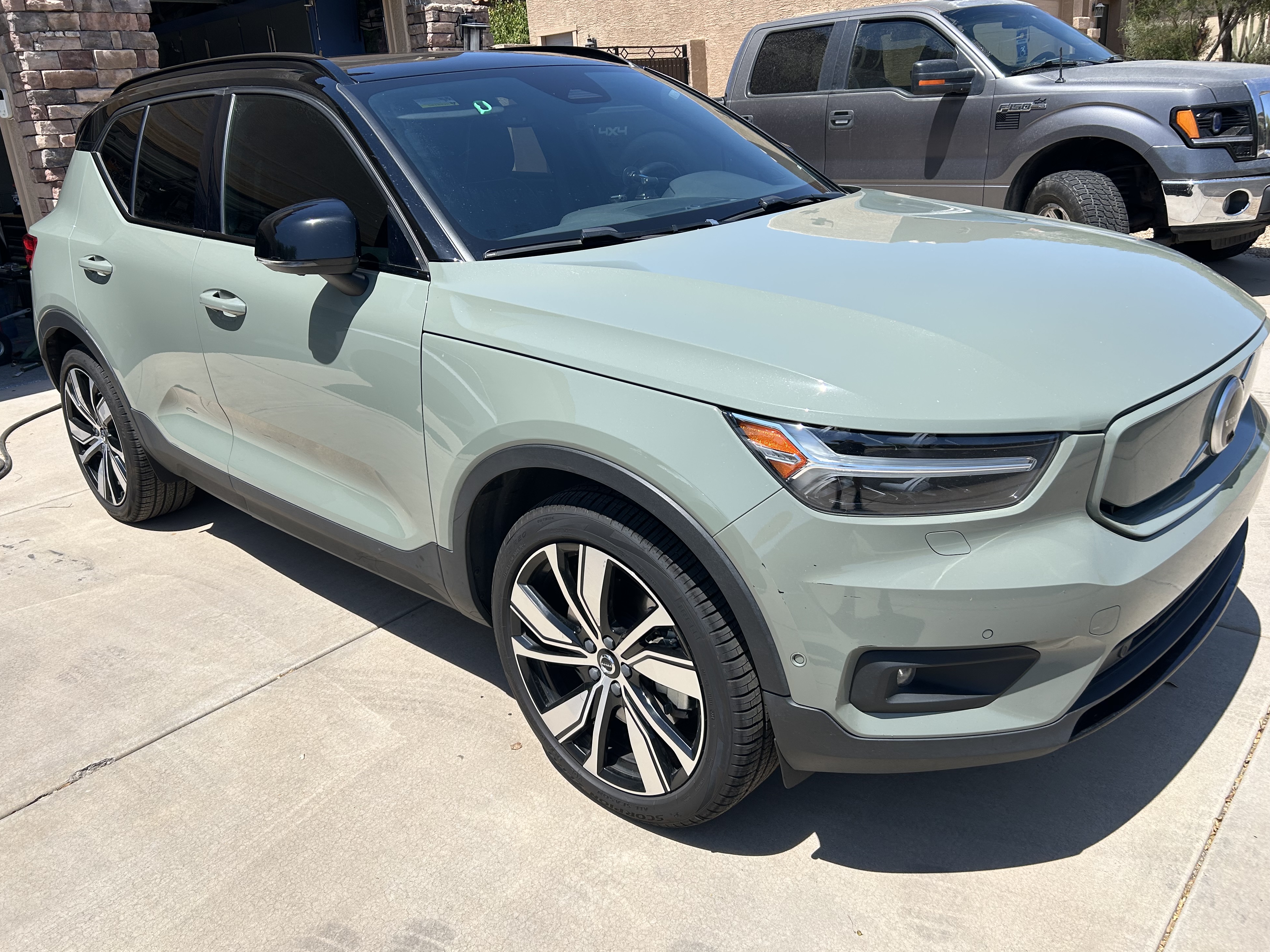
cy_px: 462
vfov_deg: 51.3
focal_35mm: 27
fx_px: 991
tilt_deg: -21.3
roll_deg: +5.3
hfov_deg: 65.3
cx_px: 611
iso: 50
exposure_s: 1/4630
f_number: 1.5
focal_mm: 5.7
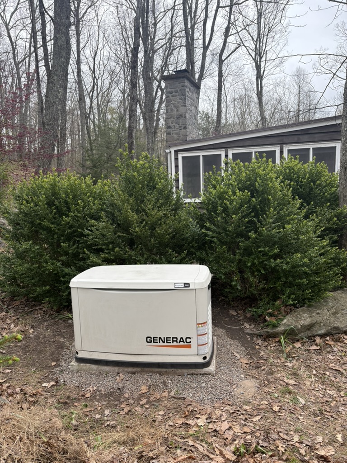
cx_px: 174
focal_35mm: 26
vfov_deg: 67.3
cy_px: 232
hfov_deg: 53.1
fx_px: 348
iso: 64
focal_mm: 5.96
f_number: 1.6
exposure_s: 1/322
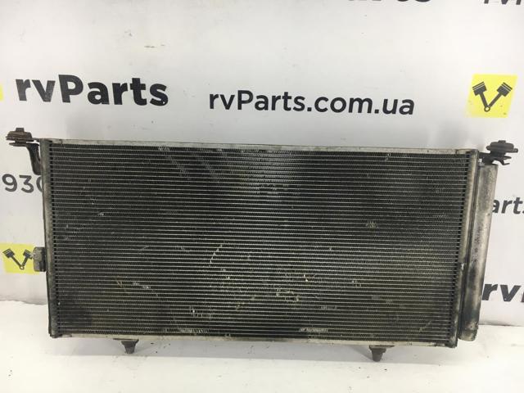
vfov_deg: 48.2
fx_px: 439
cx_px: 262
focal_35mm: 29
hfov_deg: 61.7
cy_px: 196
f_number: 2.2
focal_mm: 4.15
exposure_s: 1/33
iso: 25
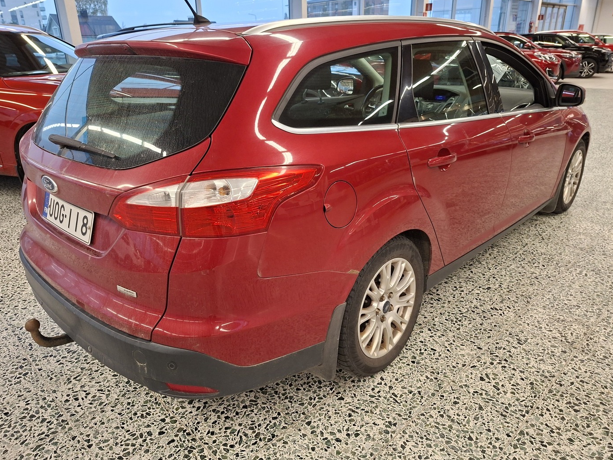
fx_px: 425
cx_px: 296
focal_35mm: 24
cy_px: 221
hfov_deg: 71.6
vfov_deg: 56.8
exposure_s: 1/120
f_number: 1.8
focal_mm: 5.54
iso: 320
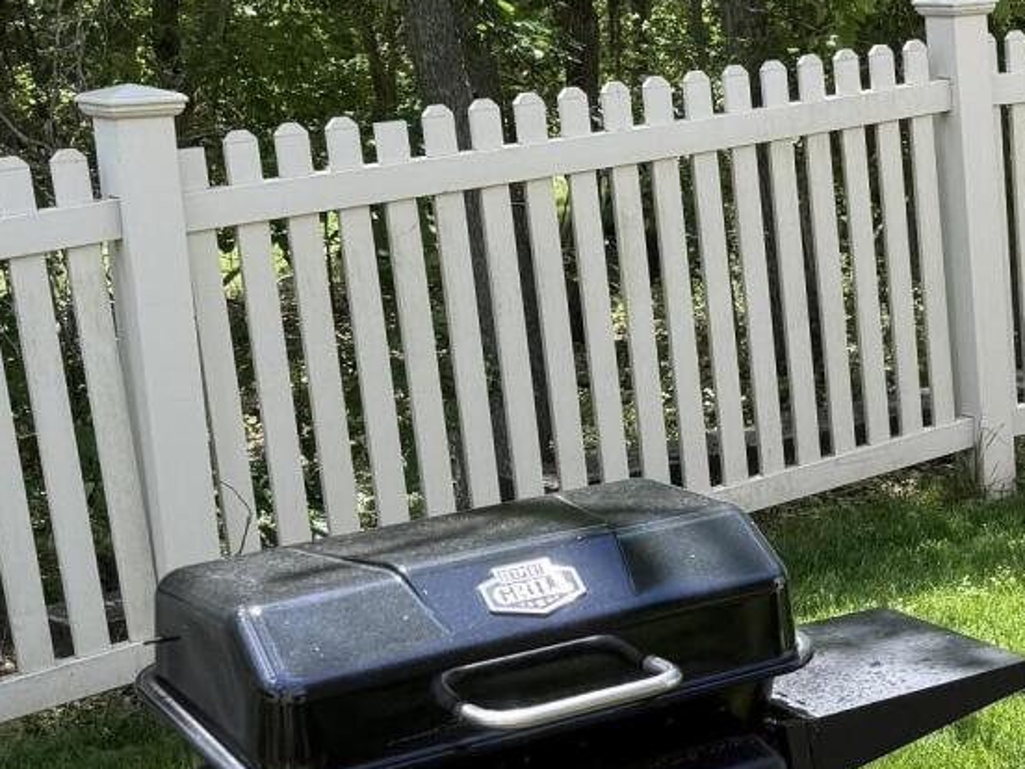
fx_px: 2576
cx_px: 1240
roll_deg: +0.3
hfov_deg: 20.9
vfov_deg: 16.9
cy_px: 505
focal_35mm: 87
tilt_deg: -15.5
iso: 80
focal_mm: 6.76
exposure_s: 1/772
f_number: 1.78
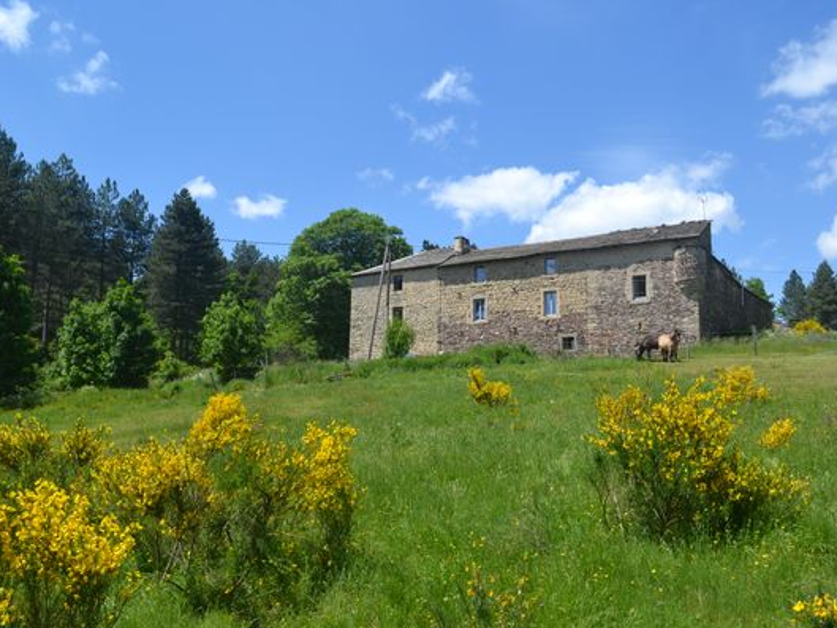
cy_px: 315
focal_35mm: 36
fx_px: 871
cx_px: 411
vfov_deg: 39.7
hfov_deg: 51.3
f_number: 8
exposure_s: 1/250
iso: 100
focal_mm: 22
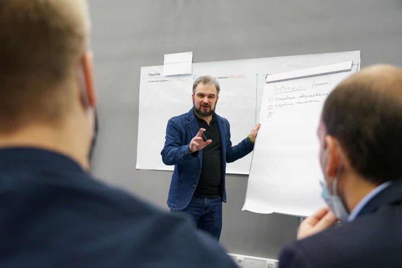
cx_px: 201
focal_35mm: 34
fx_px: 380
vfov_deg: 38.9
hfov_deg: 55.8
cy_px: 134
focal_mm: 34
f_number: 4
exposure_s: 1/200
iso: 2500
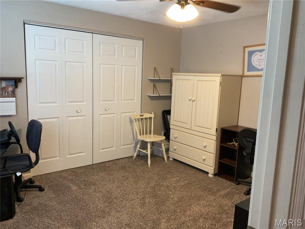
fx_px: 256
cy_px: 114
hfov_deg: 61.7
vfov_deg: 48.2
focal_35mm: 29
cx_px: 152
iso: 80
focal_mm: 3
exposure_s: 1/60
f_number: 1.8
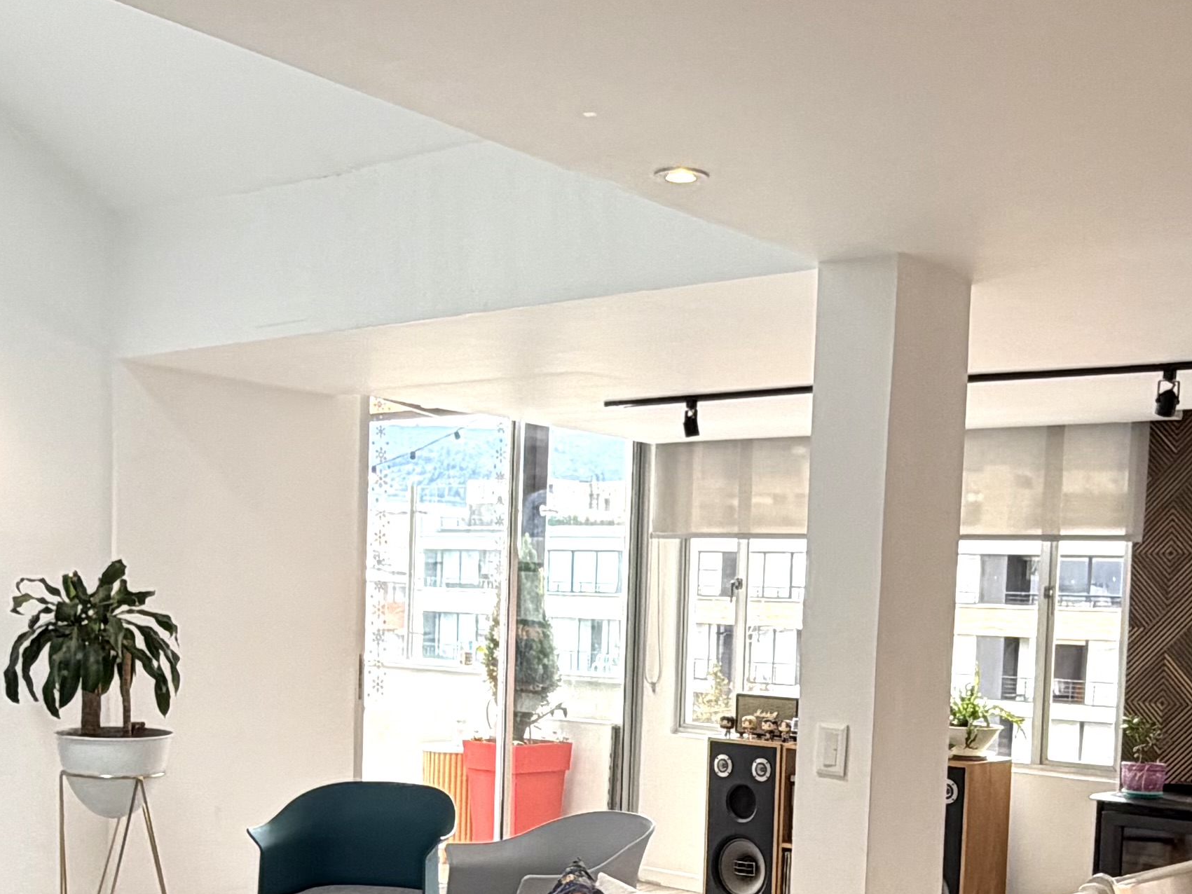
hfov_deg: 40.1
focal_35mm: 47
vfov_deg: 29.9
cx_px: 765
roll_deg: -1.5
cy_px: 754
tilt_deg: -4.8
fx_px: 1619
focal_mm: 2.22
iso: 64
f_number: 2.2
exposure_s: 1/121
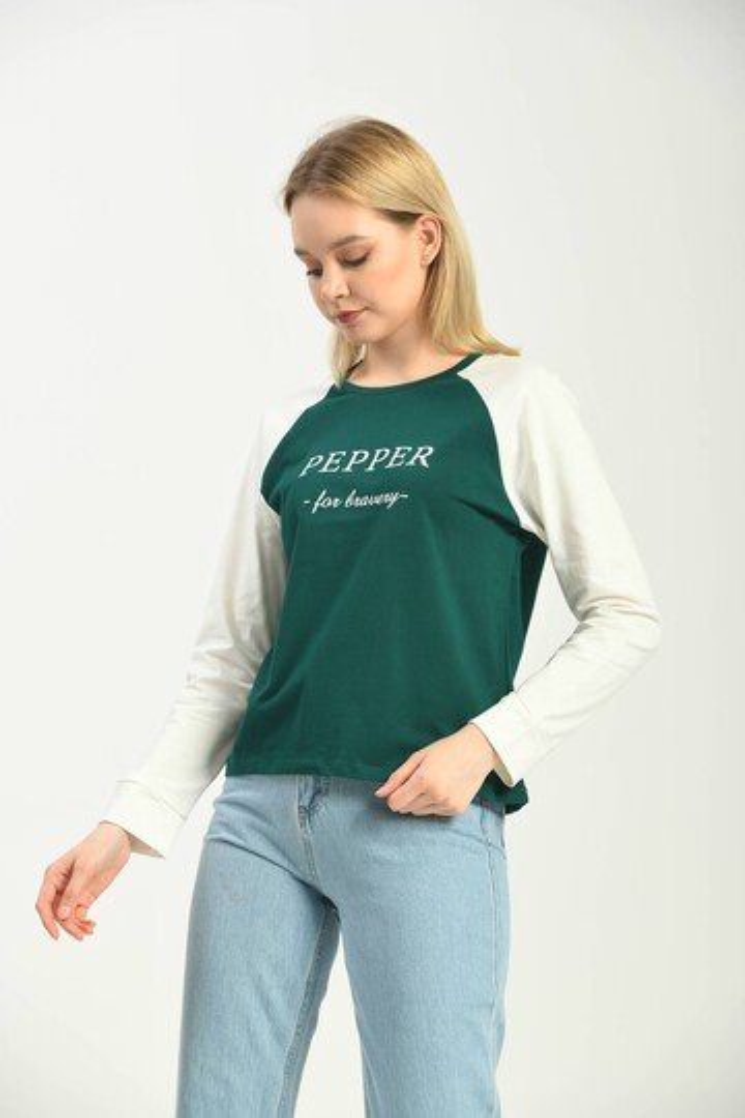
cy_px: 559
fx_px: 3787
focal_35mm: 122
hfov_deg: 11.2
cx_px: 372
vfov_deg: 16.8
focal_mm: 122
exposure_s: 1/160
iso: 100
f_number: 6.3
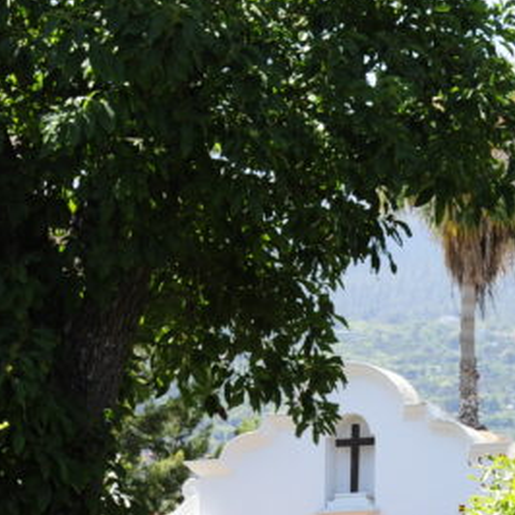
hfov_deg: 6.3
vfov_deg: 6.2
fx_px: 4679
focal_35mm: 278
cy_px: 716
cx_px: 499
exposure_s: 1/160
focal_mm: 85
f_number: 11
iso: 250
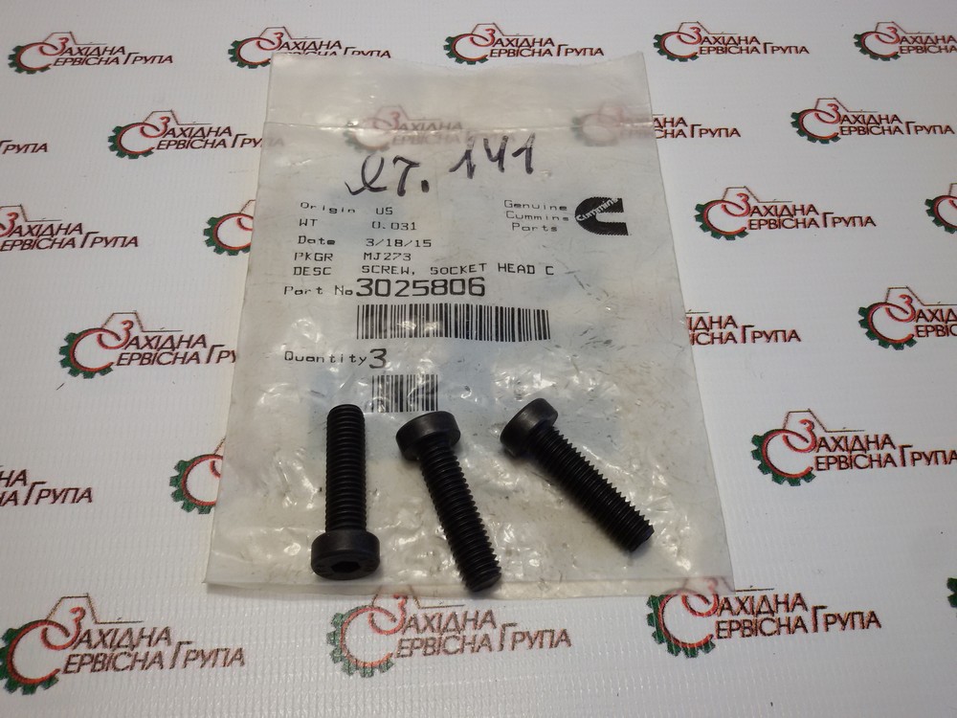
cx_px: 478
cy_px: 359
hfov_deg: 58.4
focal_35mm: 31
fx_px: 857
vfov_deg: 45.4
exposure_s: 1/100
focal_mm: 2.93
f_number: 2.4
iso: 50
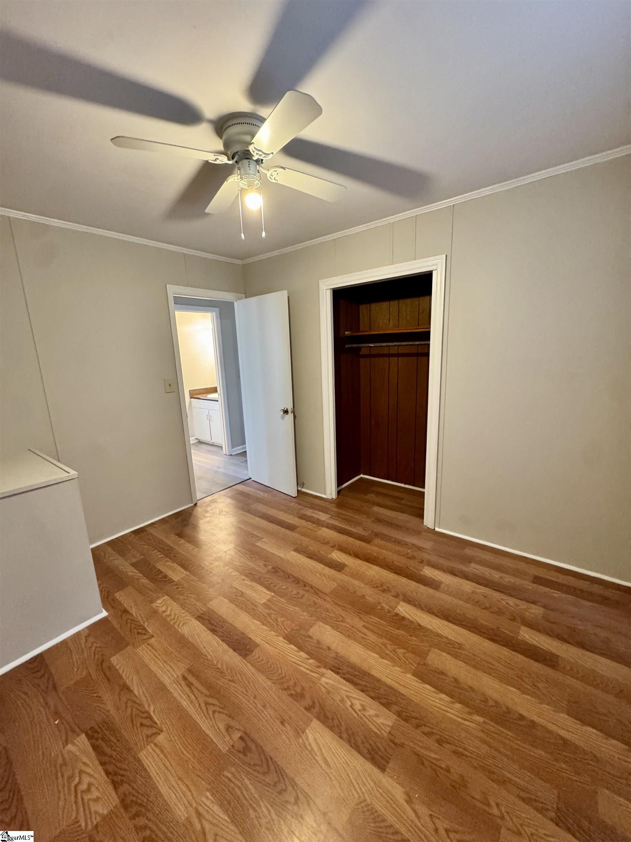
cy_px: 421
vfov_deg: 102.1
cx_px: 316
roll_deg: +2.5
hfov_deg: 85.7
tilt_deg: -11.4
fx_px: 340
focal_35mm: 14
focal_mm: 2.22
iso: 640
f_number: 2.2
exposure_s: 1/60
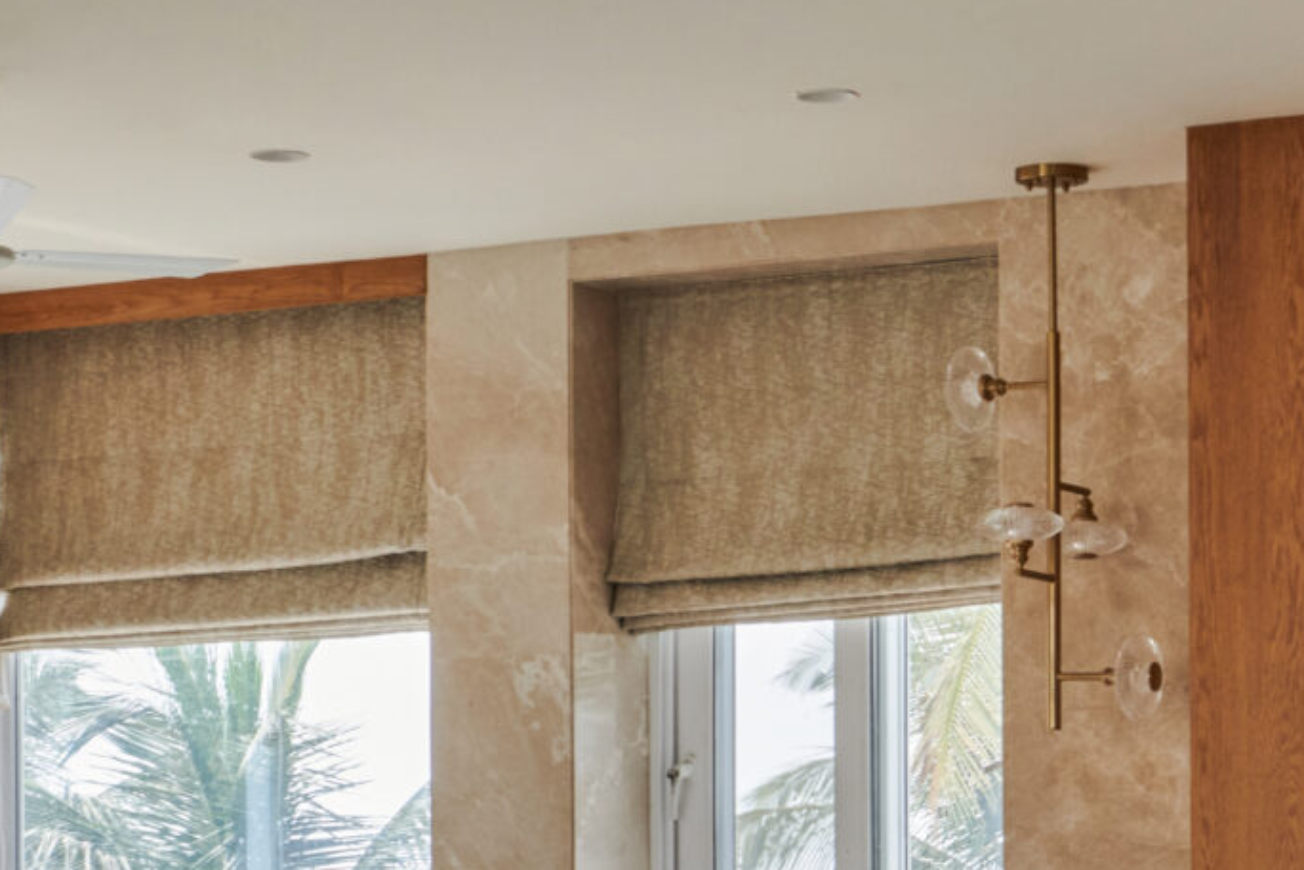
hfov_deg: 15.5
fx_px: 4745
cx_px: 1062
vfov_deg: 10.3
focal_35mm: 131
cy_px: 1130
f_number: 13
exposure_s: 1/25
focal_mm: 35
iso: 320
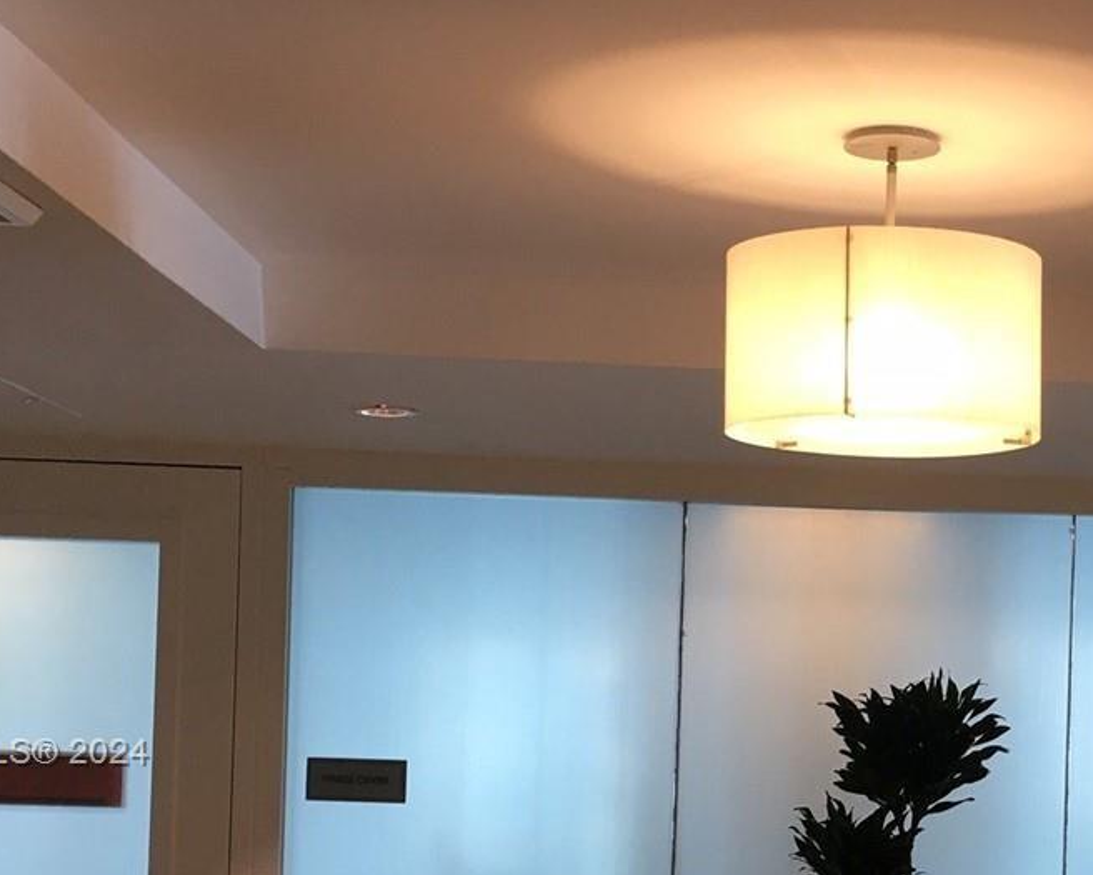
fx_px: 2232
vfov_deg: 21.8
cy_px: 755
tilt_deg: +1.7
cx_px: 948
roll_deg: -1.4
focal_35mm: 69
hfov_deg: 26.7
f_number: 2.2
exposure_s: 1/17
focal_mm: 4.15
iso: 32
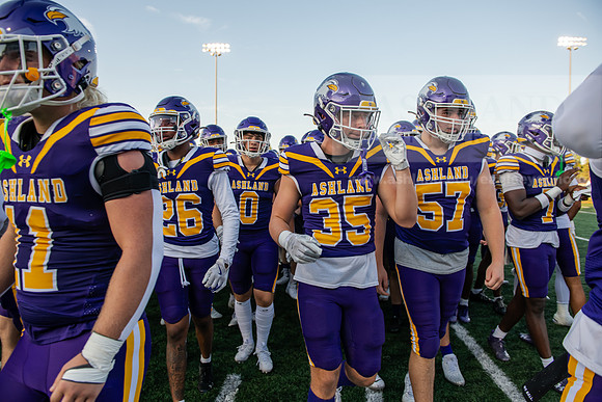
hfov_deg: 69.4
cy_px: 201
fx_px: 435
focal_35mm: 26
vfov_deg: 49.6
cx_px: 301
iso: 320
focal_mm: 26
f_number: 4
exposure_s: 1/500
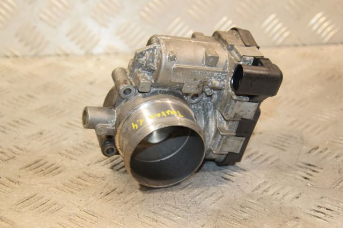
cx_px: 172
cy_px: 114
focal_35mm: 75
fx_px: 714
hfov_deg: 27.0
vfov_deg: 18.2
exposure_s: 1/200
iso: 1600
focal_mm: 50
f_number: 6.3
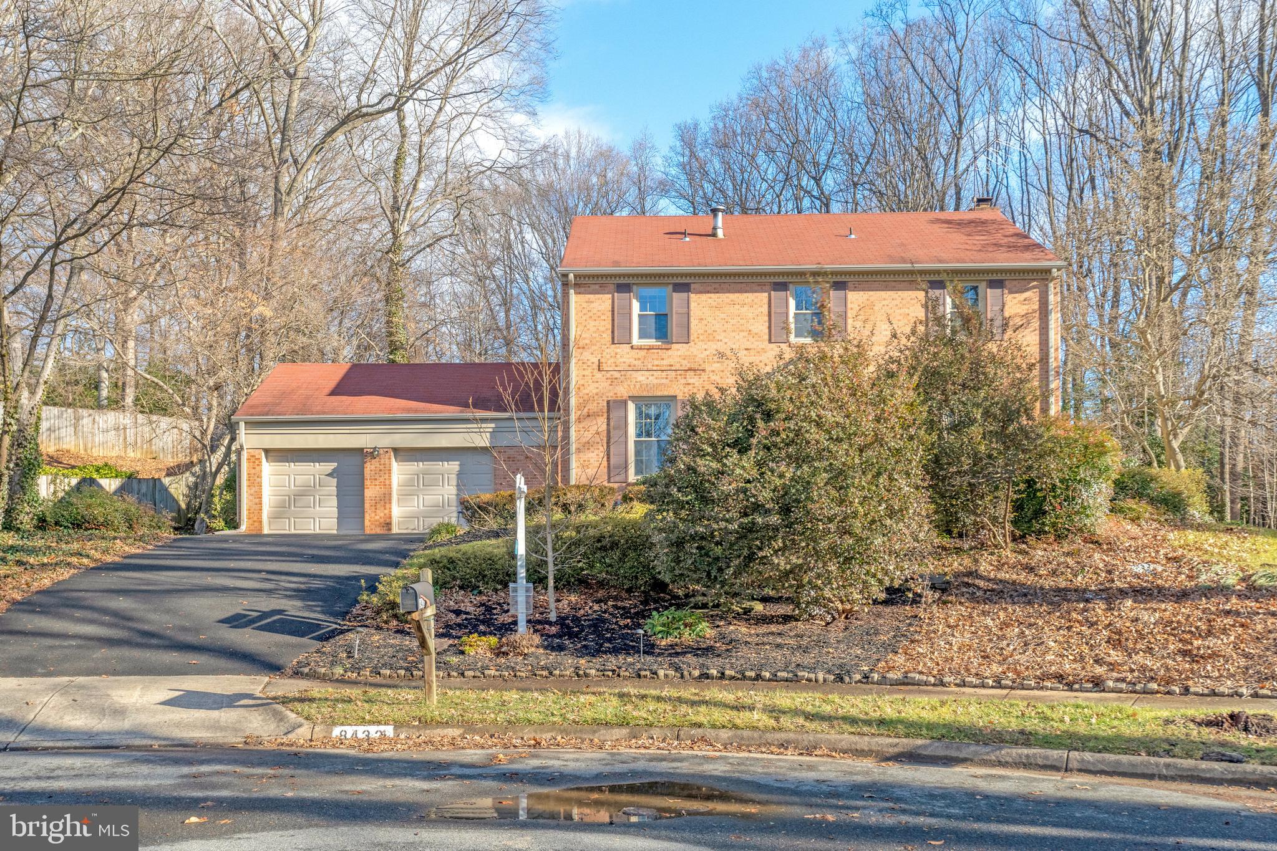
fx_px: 1171
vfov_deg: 40.0
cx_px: 638
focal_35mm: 33
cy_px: 426
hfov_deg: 57.2
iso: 1250
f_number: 7.1
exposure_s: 1/3200
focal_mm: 33
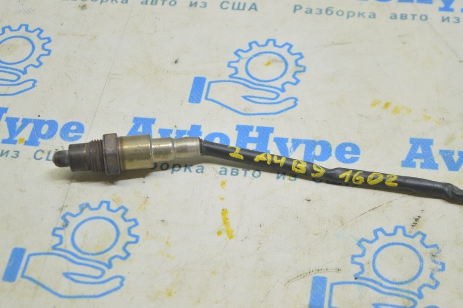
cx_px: 232
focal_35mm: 82
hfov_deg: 24.6
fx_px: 1060
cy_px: 154
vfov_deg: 16.5
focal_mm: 55
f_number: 5.6
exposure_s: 1/20
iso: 400
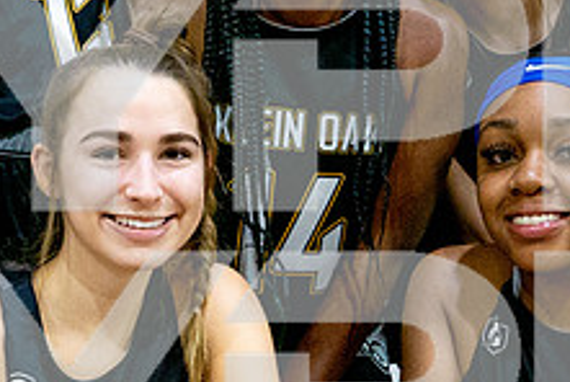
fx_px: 1490
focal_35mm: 94
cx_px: 148
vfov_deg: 14.6
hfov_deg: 21.5
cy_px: 158
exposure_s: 1/125
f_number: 4
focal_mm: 24
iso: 2500
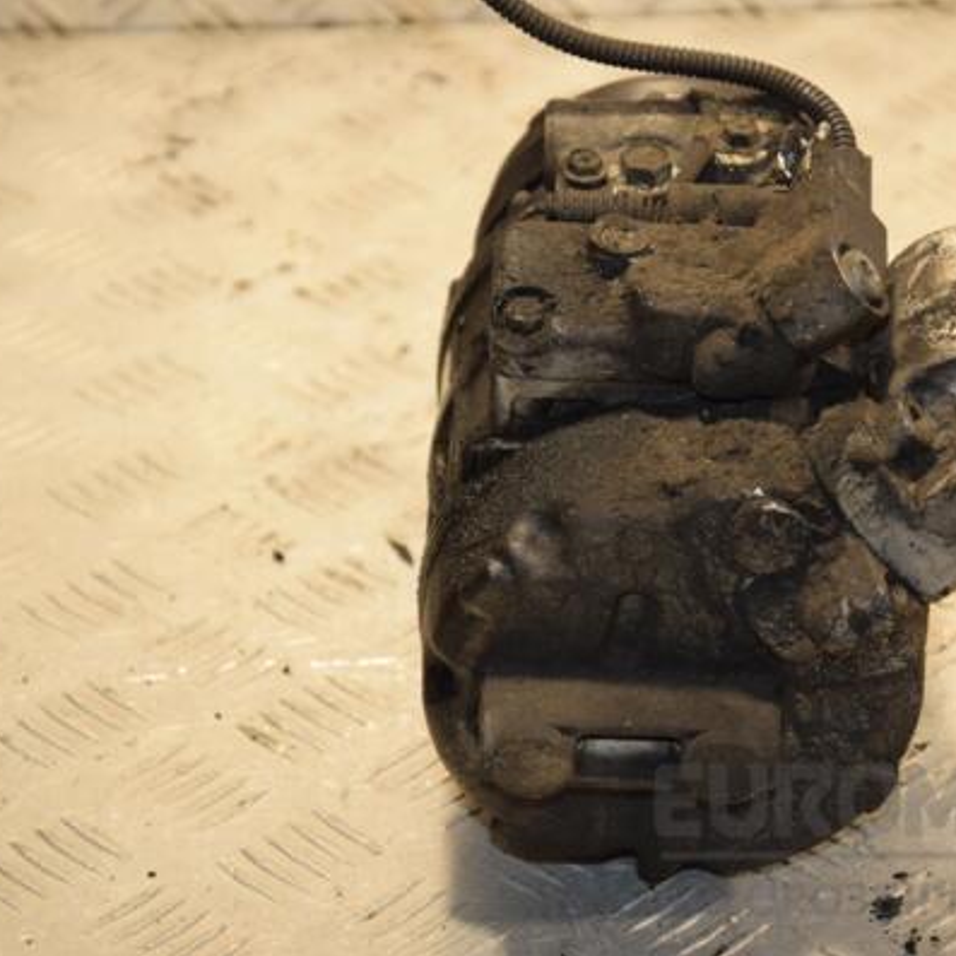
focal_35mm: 145
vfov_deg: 12.1
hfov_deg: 12.1
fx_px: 4519
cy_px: 479
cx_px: 609
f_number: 5.3
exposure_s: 1/160
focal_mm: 75
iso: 800
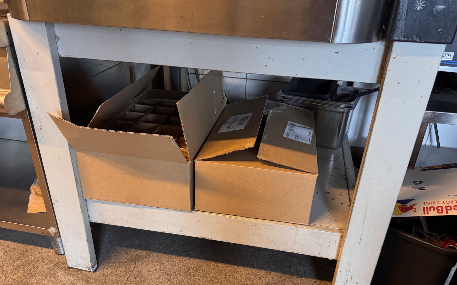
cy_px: 170
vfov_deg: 44.3
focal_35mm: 28
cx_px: 232
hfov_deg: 66.5
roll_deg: -3.2
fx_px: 349
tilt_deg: -28.4
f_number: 1.78
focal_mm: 6.76
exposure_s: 1/50
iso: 500
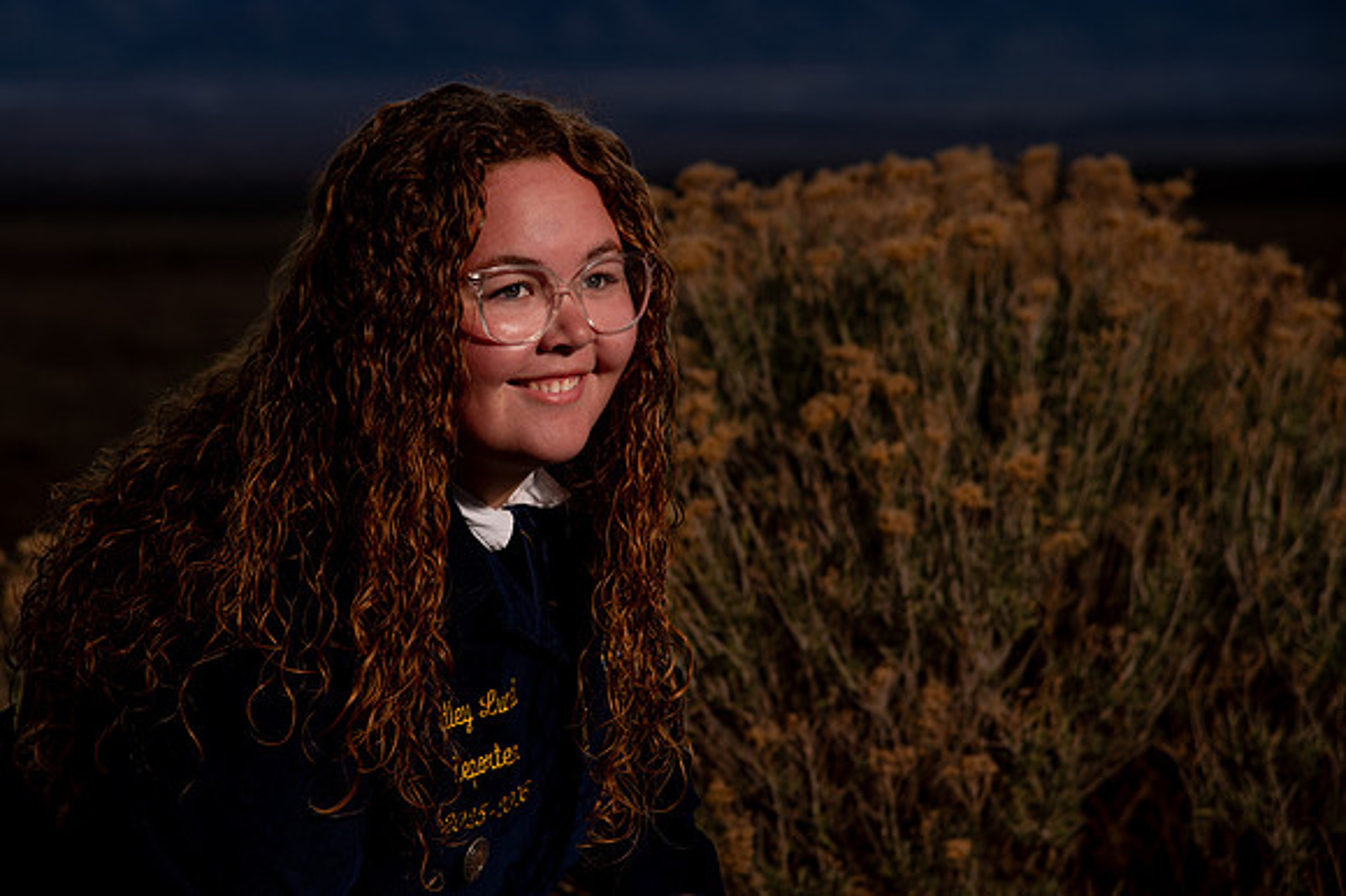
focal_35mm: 150
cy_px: 447
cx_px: 505
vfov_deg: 9.1
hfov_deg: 13.7
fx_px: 5610
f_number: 5.6
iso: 200
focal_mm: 120
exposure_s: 1/250
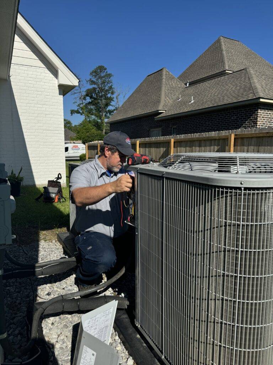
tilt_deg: -7.1
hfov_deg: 56.8
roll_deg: +0.2
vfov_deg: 71.6
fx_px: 252
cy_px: 182
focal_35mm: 24
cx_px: 136
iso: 80
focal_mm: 6.76
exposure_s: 1/5348
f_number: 1.78
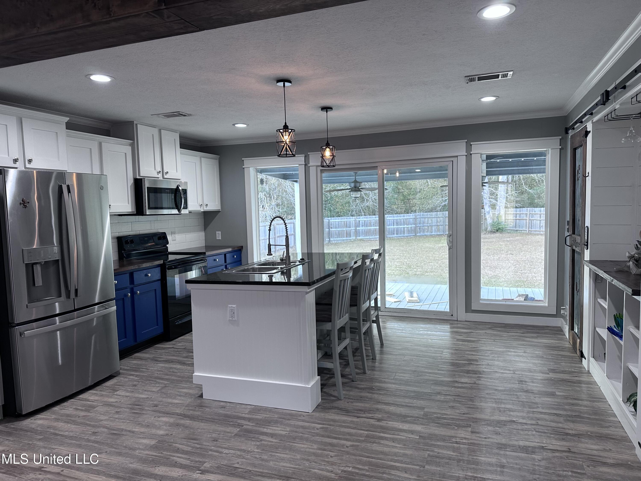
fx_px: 444
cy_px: 240
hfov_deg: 71.6
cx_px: 320
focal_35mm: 24
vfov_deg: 56.8
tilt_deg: -5.6
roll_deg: +2.1
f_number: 1.78
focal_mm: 6.86
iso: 125
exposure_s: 1/60
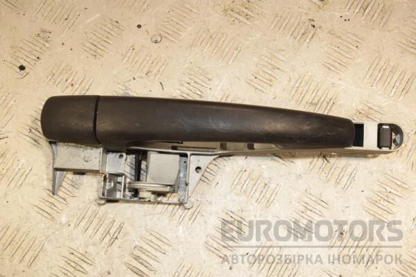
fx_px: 607
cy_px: 138
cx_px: 208
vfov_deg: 25.8
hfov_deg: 37.9
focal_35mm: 52
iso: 800
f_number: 9
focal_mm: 35
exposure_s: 1/200
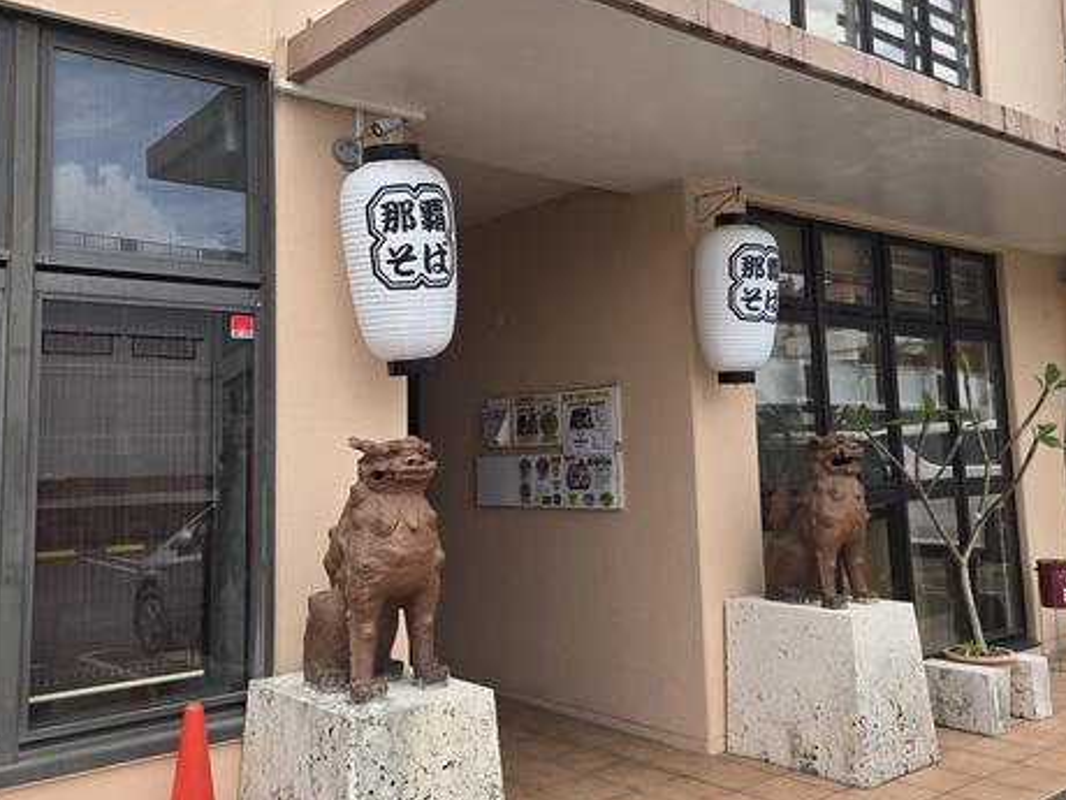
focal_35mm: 24
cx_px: 538
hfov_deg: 71.6
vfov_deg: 56.8
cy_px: 390
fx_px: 739
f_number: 1.8
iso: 25
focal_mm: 5.4
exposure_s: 1/636
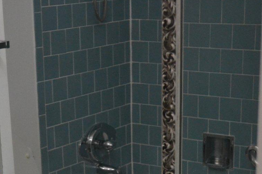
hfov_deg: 20.7
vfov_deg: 13.4
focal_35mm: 98
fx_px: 713
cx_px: 88
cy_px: 229
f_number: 4
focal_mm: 24
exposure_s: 1/500
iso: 1600
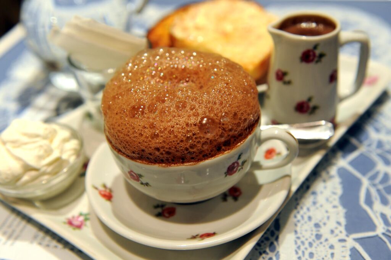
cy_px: 130
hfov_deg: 46.4
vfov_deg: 31.8
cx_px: 196
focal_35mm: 42
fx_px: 456
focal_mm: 42
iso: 800
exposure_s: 1/80
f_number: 4.5
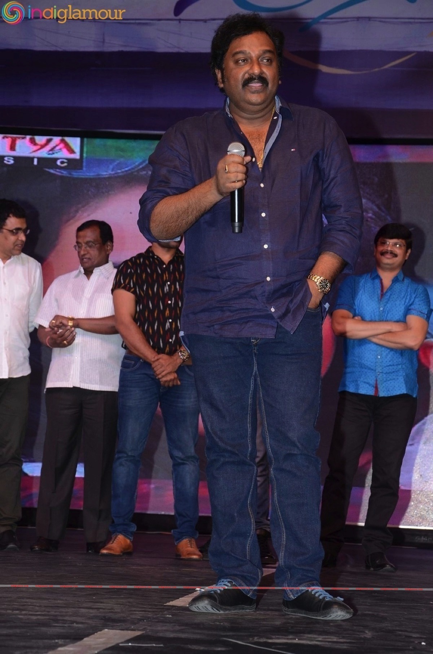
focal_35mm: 105
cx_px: 216
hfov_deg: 13.0
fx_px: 1902
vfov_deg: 19.5
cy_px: 327
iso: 800
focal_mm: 70
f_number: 5.6
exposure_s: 1/125
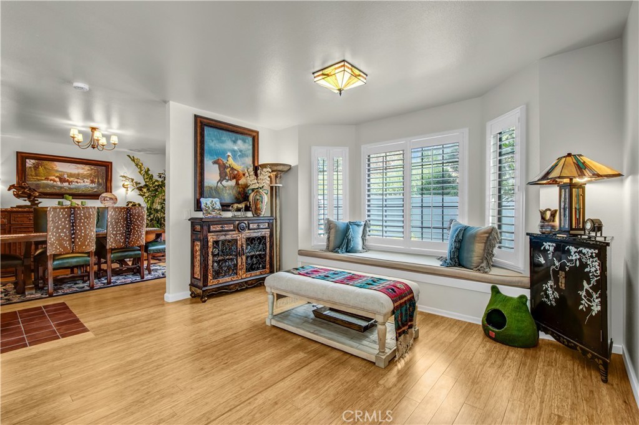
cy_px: 212
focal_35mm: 15
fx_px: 266
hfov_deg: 100.4
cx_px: 320
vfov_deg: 77.3
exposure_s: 1/13
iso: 400
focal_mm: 10
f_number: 8
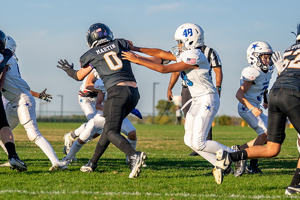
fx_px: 1269
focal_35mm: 152
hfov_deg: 13.4
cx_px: 75
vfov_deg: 9.0
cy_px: 92
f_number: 2.8
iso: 200
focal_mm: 93
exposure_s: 1/2500
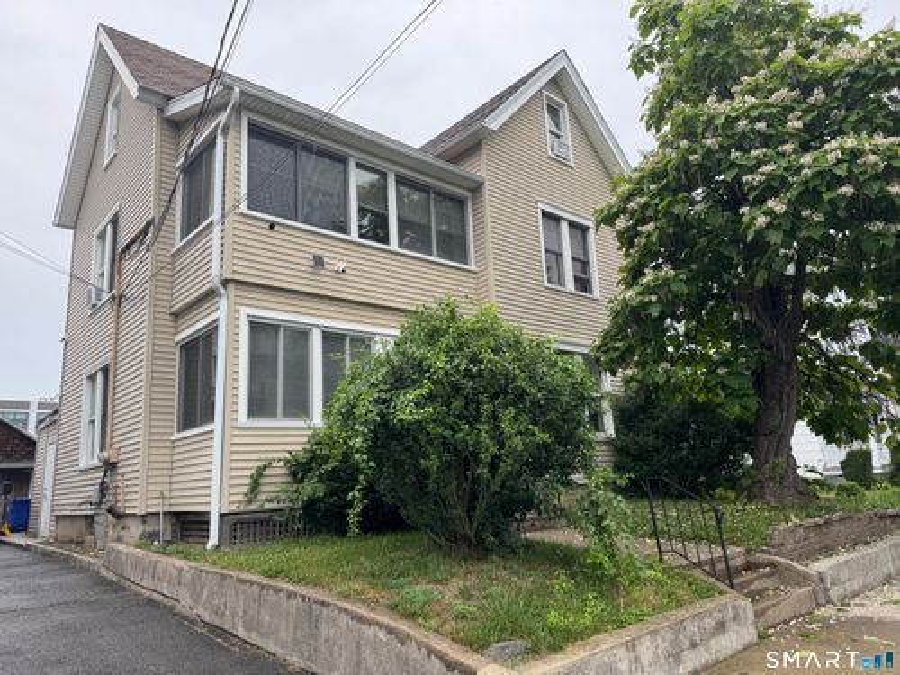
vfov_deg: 56.8
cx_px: 450
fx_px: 624
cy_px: 338
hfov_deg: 71.6
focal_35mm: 24
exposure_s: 1/425
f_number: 1.78
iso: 80
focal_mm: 6.76
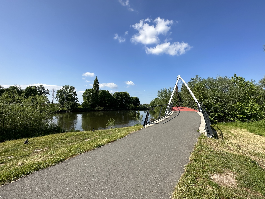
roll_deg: -1.2
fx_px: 115
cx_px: 140
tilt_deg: +2.8
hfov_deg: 98.1
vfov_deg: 81.8
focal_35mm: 15
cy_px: 100
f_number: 2.2
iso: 50
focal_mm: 2.22
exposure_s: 1/1887
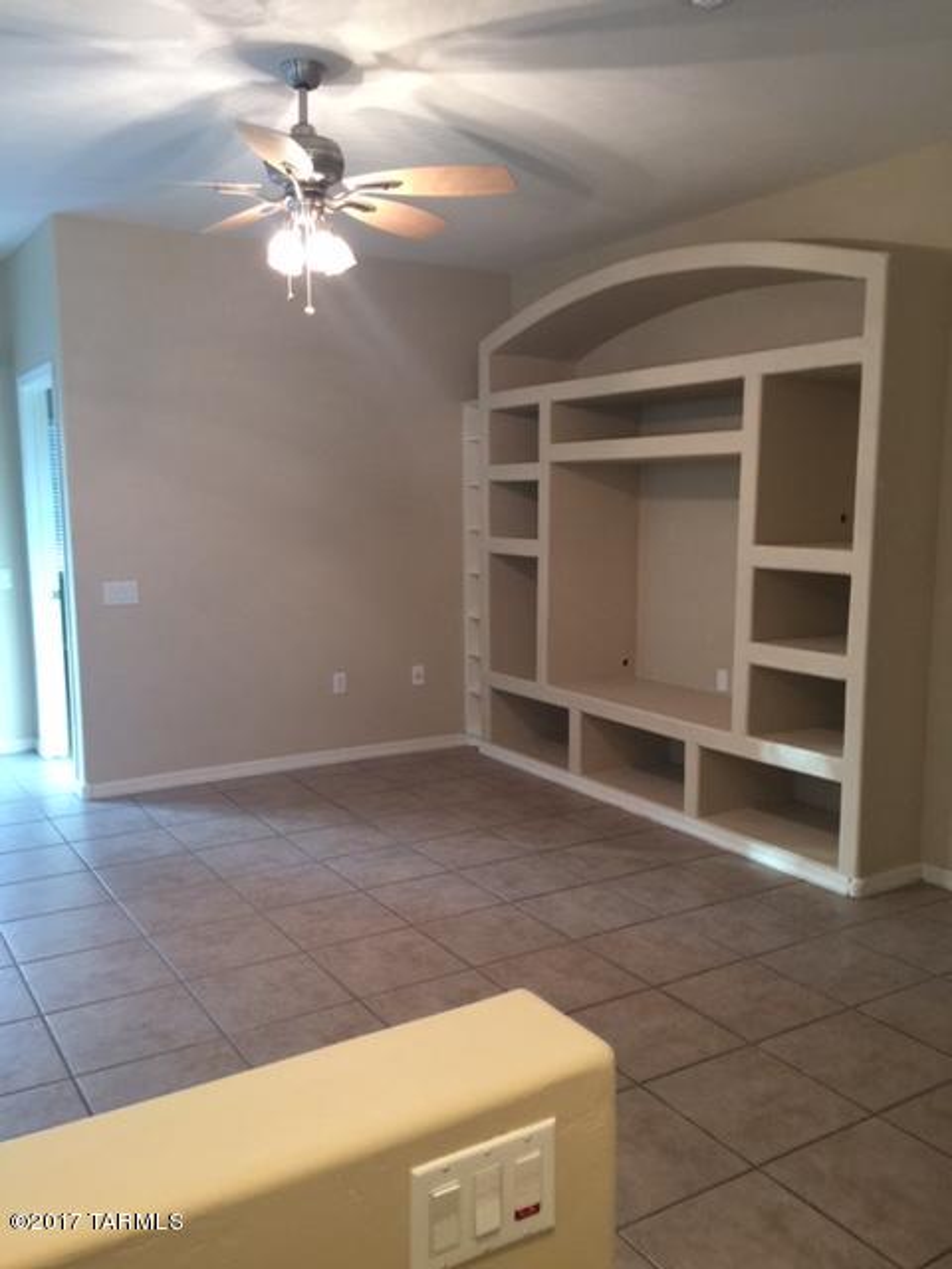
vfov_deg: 61.7
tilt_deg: -6.8
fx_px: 1063
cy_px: 634
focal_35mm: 29
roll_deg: +0.1
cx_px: 476
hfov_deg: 48.2
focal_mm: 4.15
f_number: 2.2
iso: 80
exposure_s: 1/15
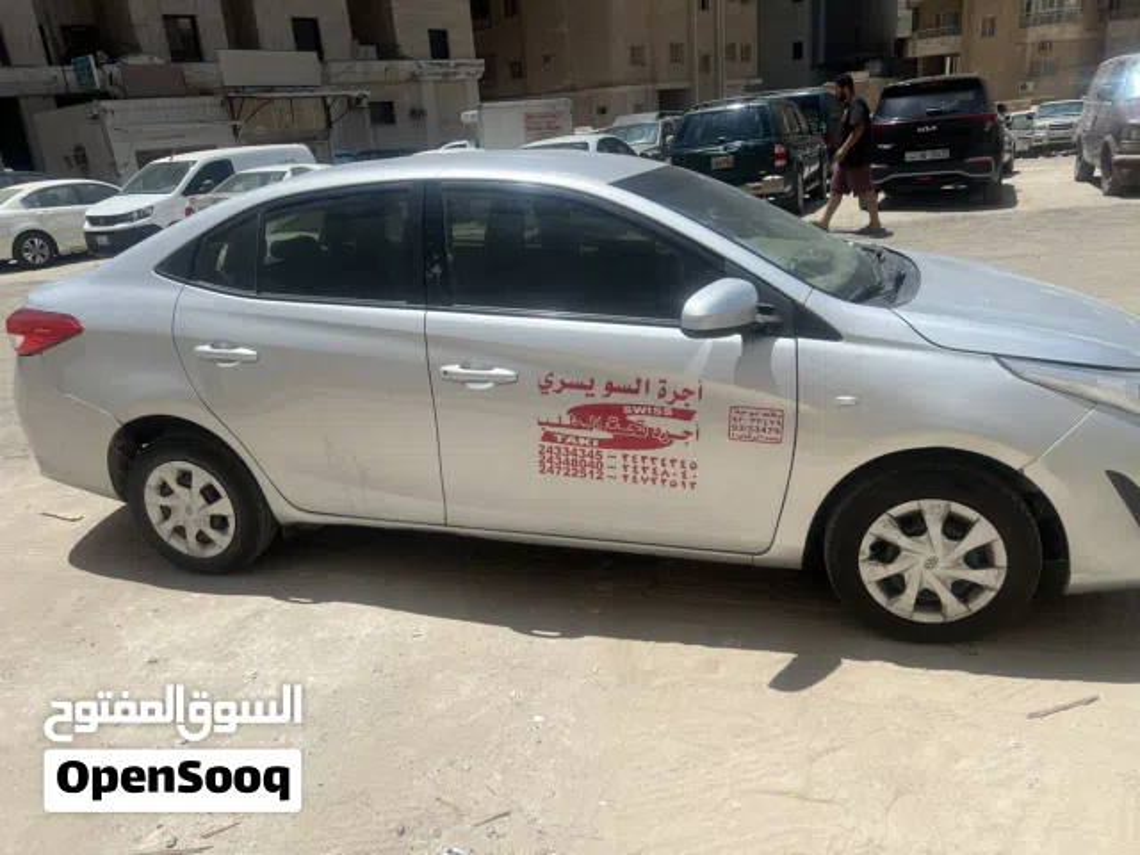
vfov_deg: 53.1
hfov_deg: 67.3
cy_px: 428
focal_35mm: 26
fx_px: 856
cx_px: 570
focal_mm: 5.7
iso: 50
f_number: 1.5
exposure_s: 1/5587
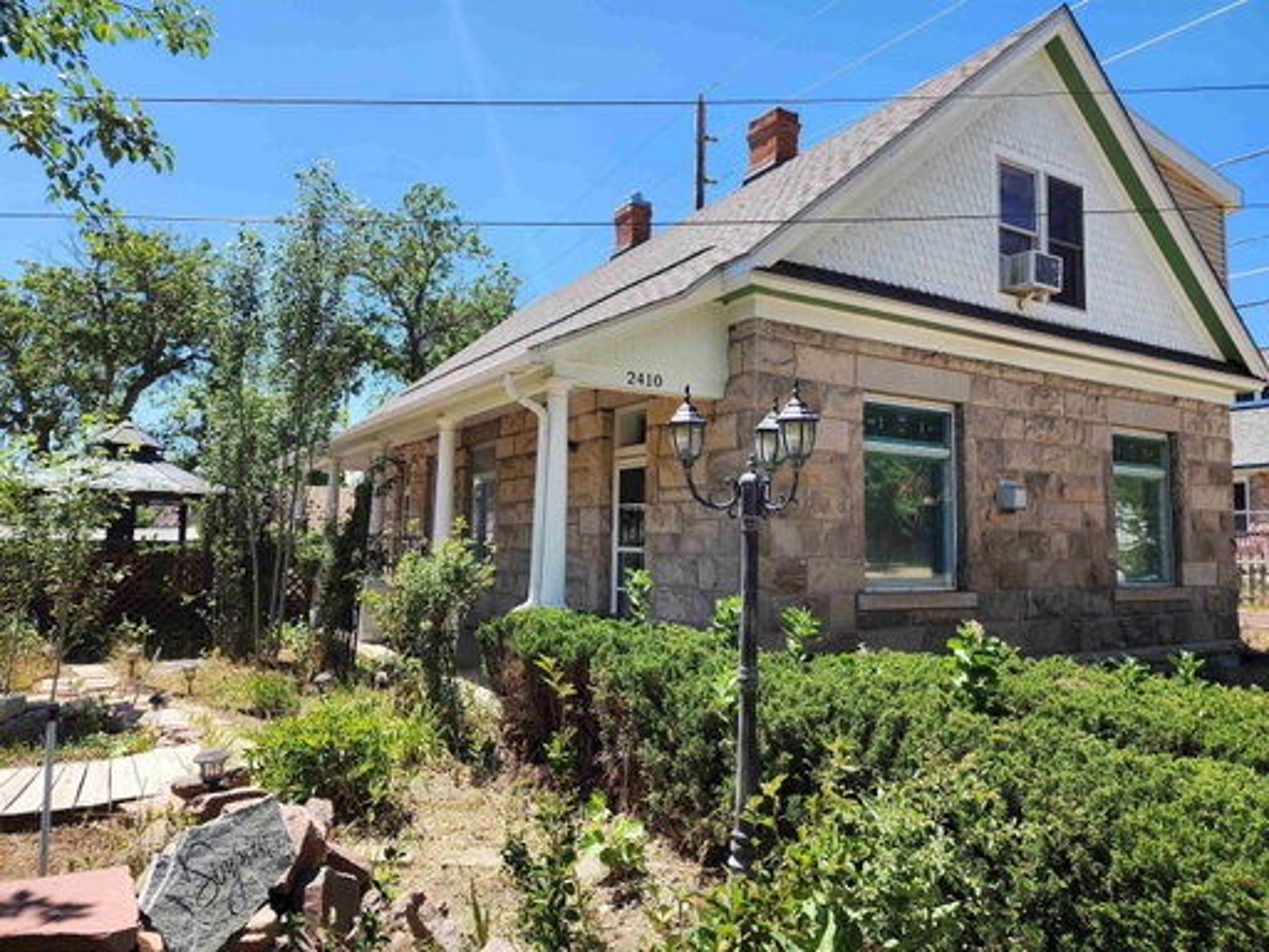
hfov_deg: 73.9
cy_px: 476
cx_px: 634
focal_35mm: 23
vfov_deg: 58.9
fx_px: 843
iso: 12
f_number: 1.8
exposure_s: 1/585
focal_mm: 6.4
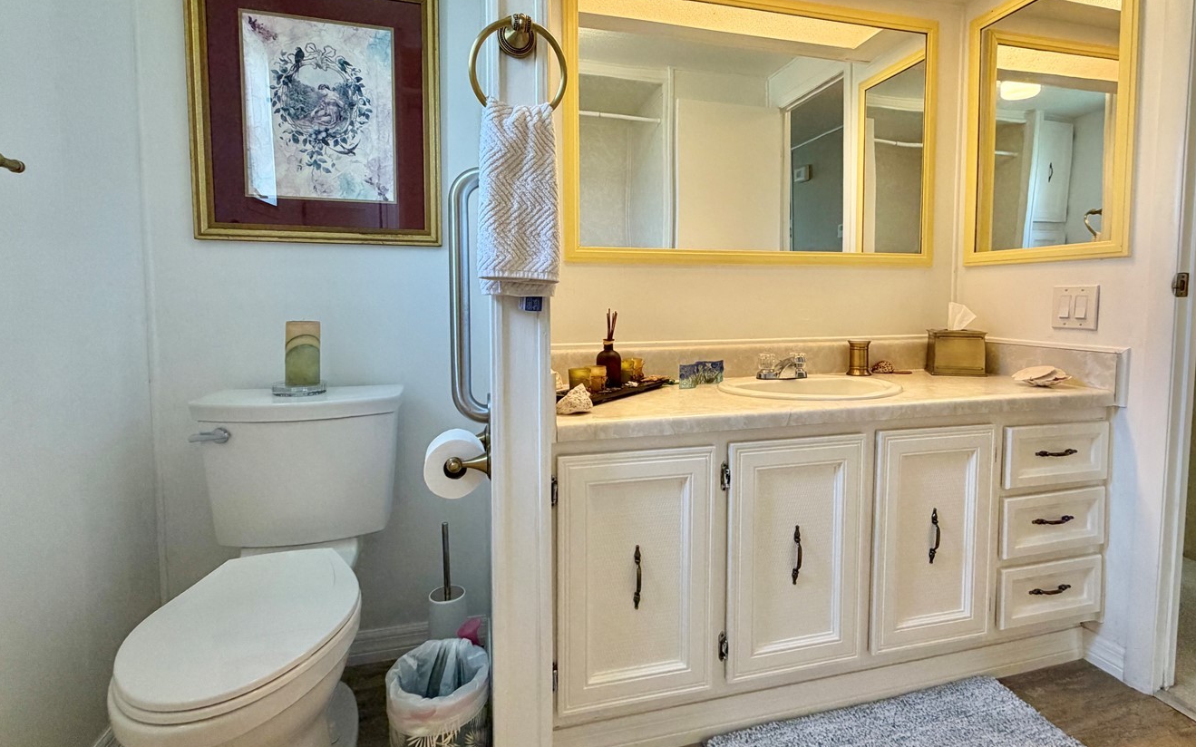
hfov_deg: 91.0
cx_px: 634
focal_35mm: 18
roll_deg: +0.1
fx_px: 587
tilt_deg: -3.7
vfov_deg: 64.8
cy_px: 331
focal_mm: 2.22
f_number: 2.2
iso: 250
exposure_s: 1/120
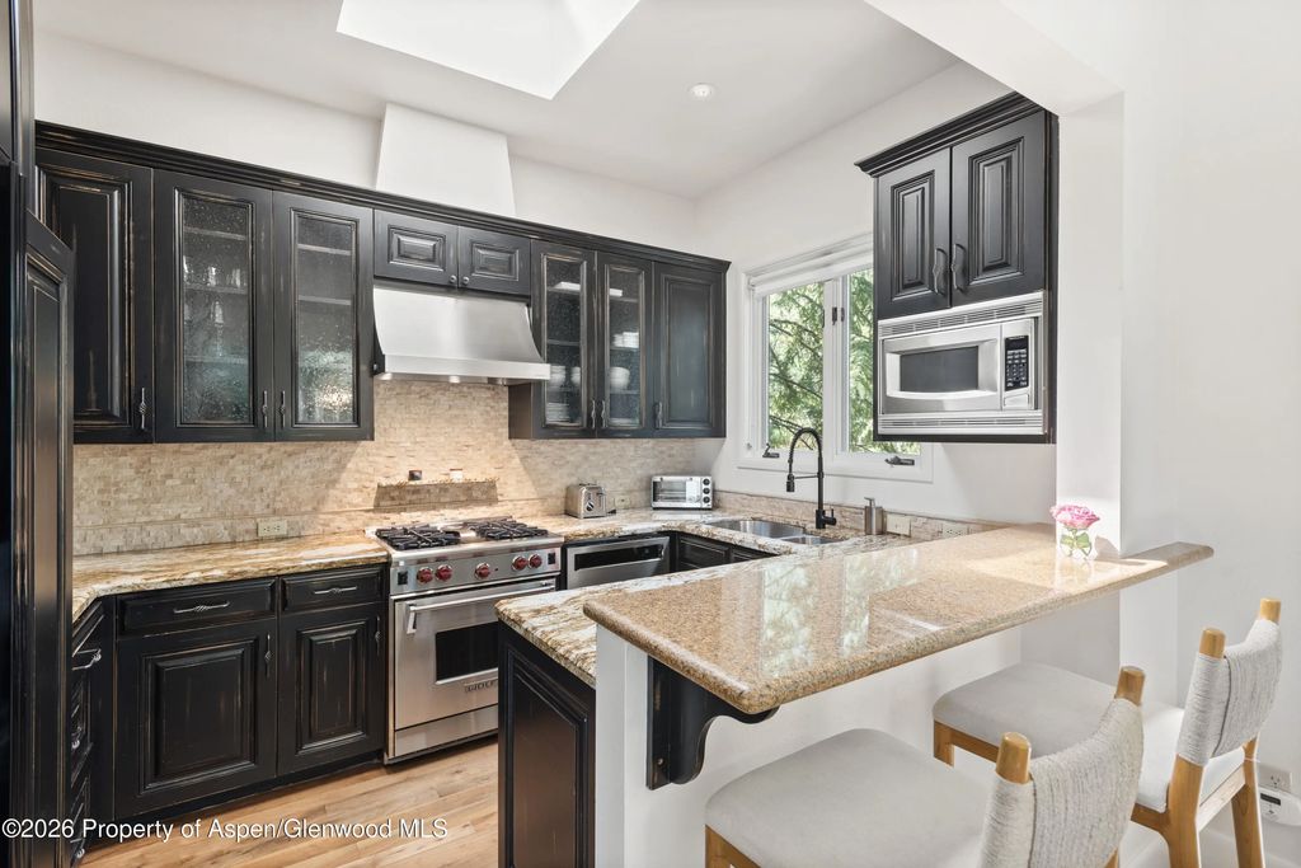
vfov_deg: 70.5
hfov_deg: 93.3
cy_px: 434
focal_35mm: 17
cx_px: 650
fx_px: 614
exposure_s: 1/1.25
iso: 250
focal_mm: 17
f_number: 7.1
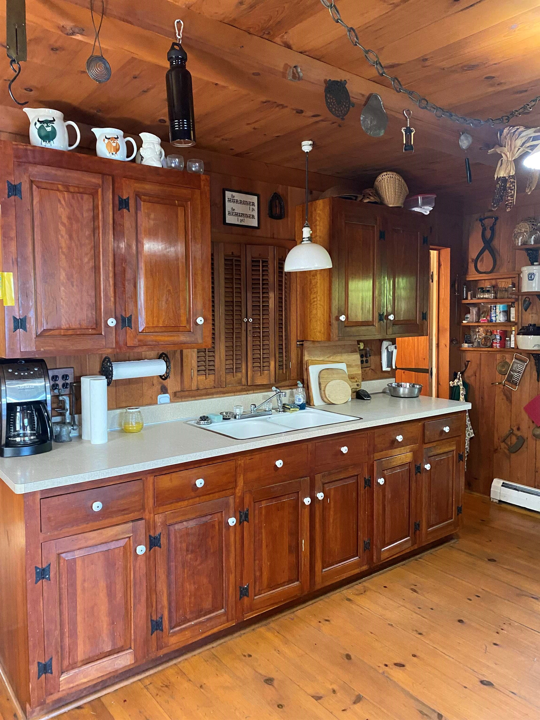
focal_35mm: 26
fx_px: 541
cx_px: 270
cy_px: 360
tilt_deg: -3.8
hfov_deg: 53.1
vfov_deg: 67.3
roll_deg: +0.5
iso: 500
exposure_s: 1/40
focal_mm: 4.25
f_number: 1.8
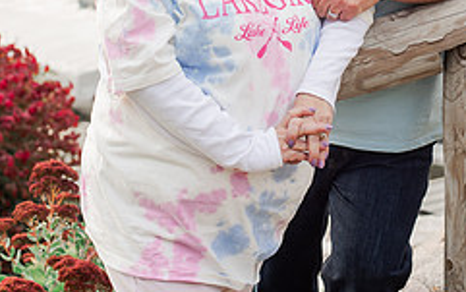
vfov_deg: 13.3
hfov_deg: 21.8
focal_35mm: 95
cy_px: -77
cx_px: 259
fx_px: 1207
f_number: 4.5
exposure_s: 1/320
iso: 400
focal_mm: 50
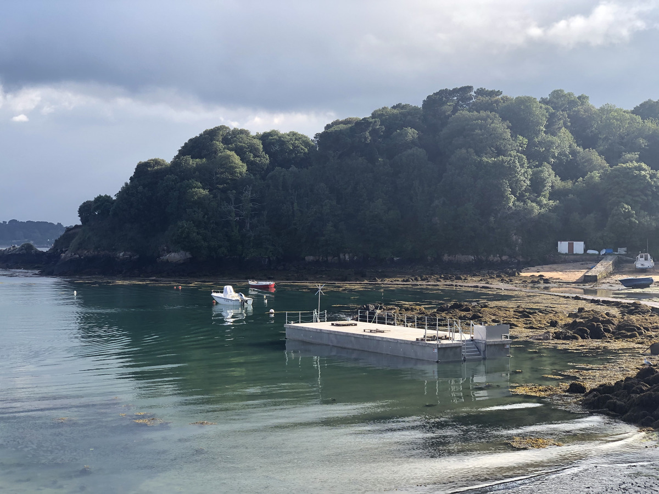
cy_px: 247
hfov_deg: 36.8
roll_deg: +0.4
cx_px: 330
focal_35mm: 52
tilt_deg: -0.2
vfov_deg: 28.0
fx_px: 990
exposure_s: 1/565
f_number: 2.4
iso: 16
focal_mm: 6
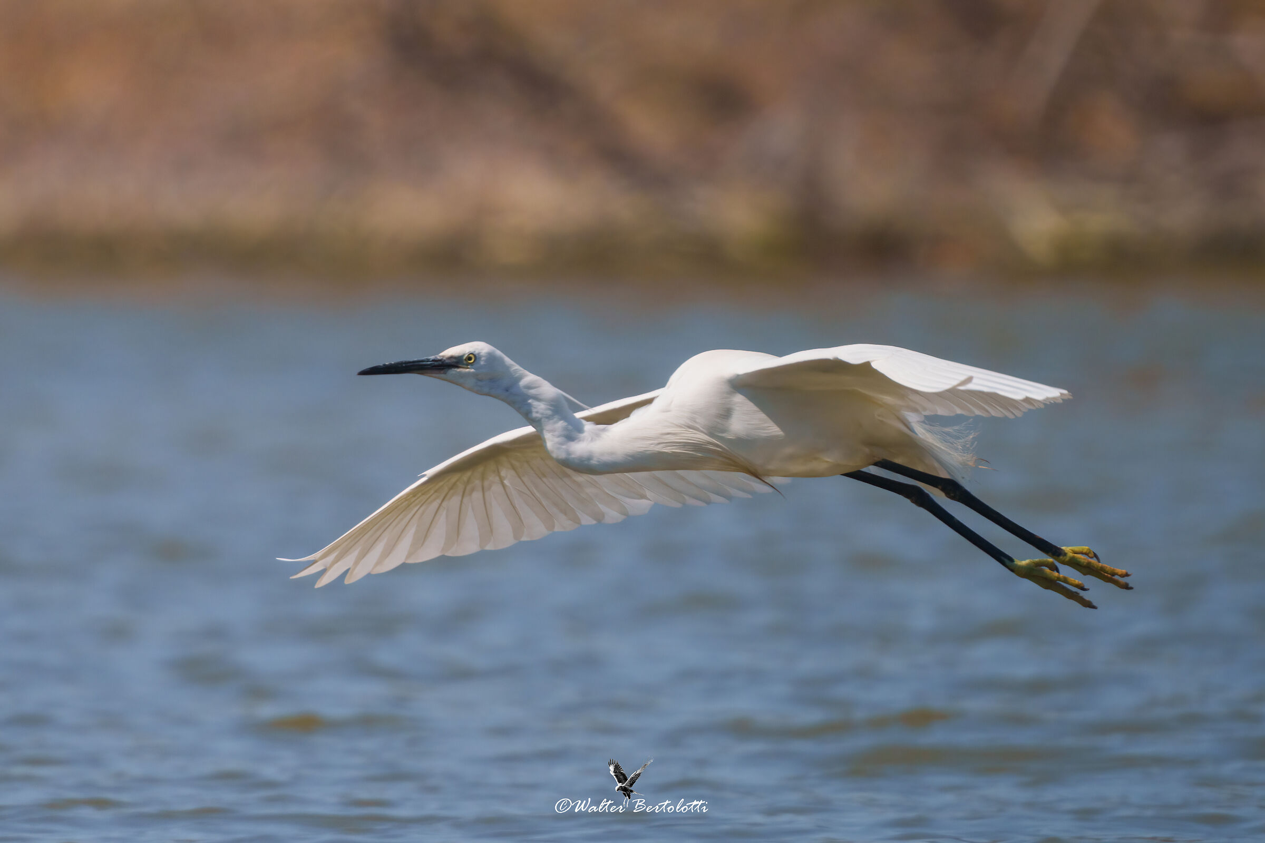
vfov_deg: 1.6
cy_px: 422
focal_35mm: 840
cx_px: 632
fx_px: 29514
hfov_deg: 2.5
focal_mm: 840
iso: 1000
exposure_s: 1/1250
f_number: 11
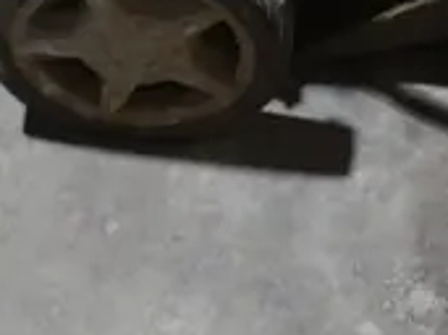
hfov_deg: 10.9
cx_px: 466
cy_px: -317
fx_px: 2328
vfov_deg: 7.9
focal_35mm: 180
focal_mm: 15
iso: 400
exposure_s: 1/60
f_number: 3.6
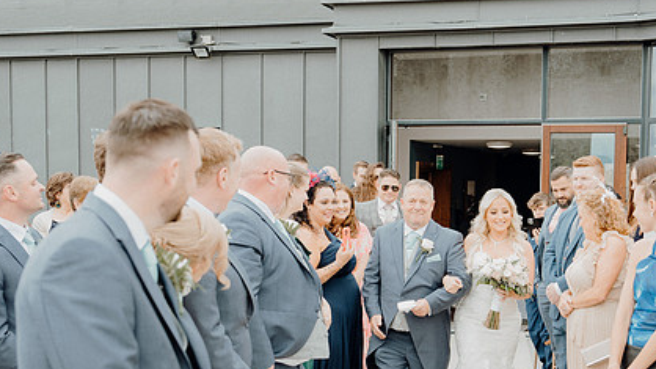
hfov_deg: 34.3
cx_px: 356
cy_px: 269
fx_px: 1061
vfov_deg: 19.6
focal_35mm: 61
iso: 125
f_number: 3.5
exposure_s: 1/250
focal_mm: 42
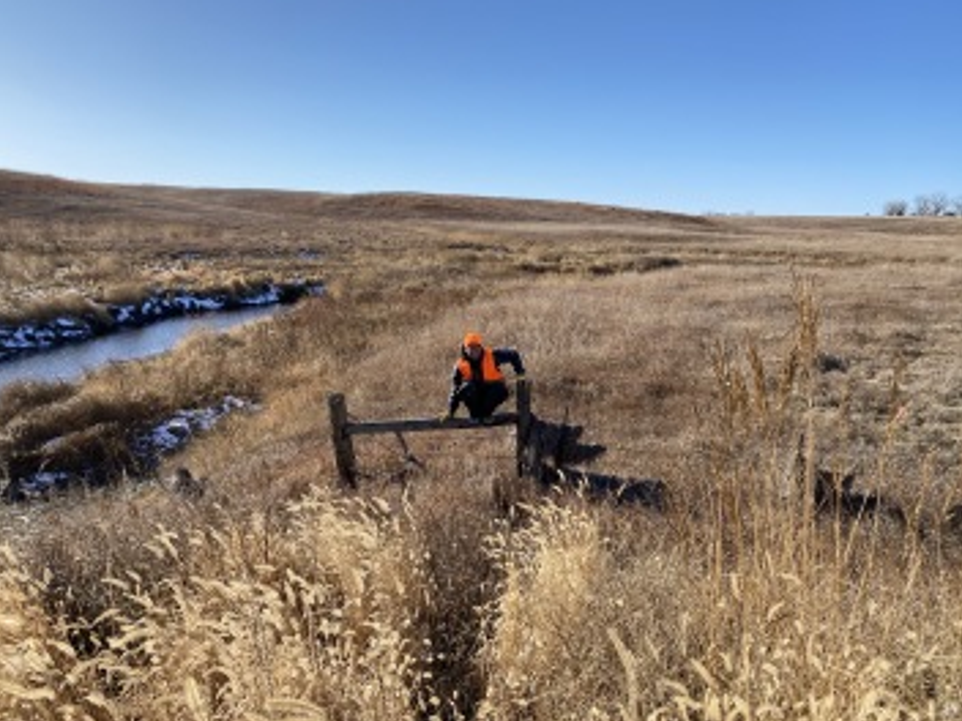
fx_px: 750
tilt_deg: -16.9
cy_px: 371
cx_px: 467
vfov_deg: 51.3
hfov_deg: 65.3
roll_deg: -4.0
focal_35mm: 27
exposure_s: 1/3205
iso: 32
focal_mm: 4.25
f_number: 1.8
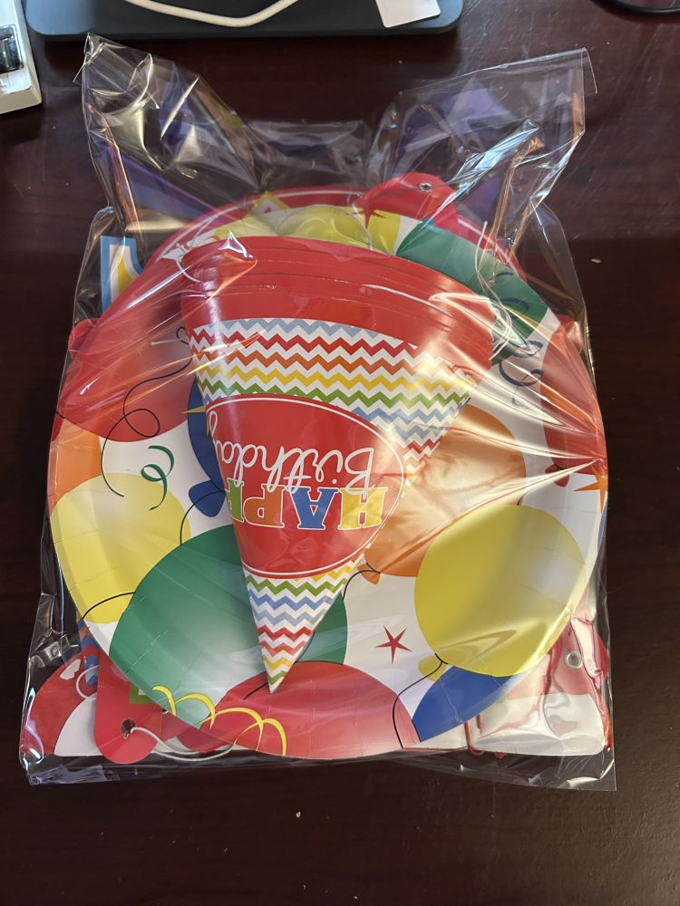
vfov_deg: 67.3
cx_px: 340
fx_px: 681
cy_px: 453
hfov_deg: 53.1
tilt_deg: -81.0
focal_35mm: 26
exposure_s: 1/40
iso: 500
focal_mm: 5.7
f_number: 1.5
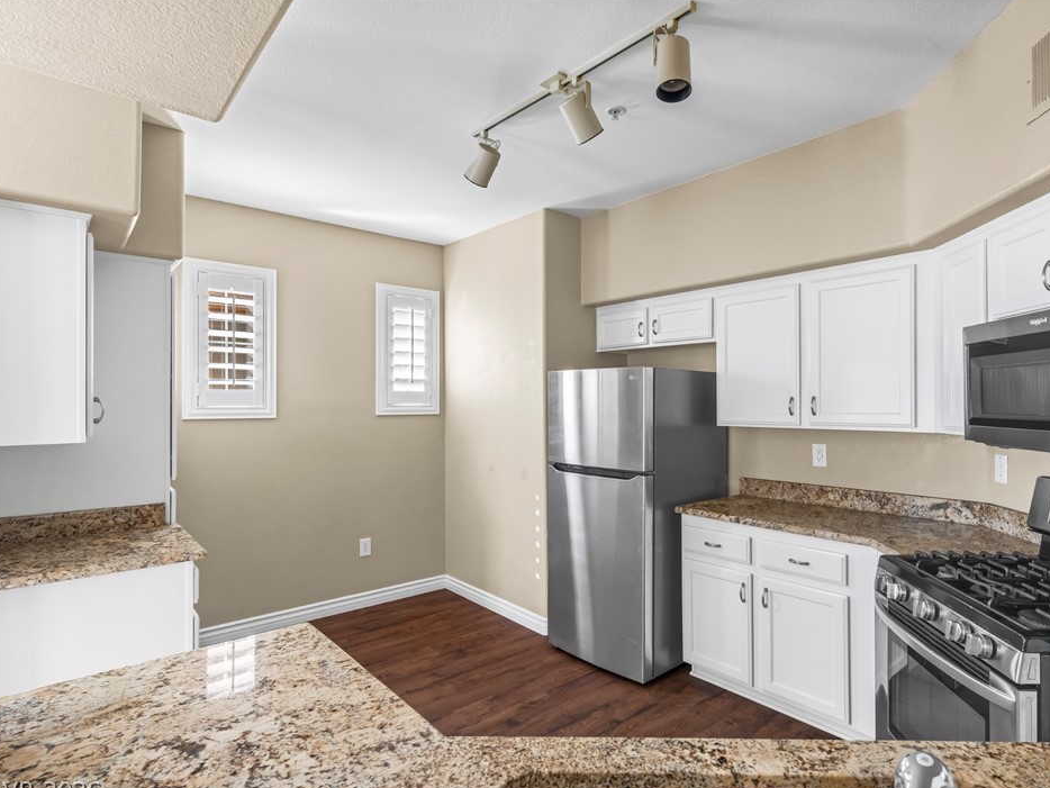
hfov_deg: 84.2
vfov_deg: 68.7
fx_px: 576
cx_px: 594
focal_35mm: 19
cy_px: 401
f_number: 8
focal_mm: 17
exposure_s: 1/125
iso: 500
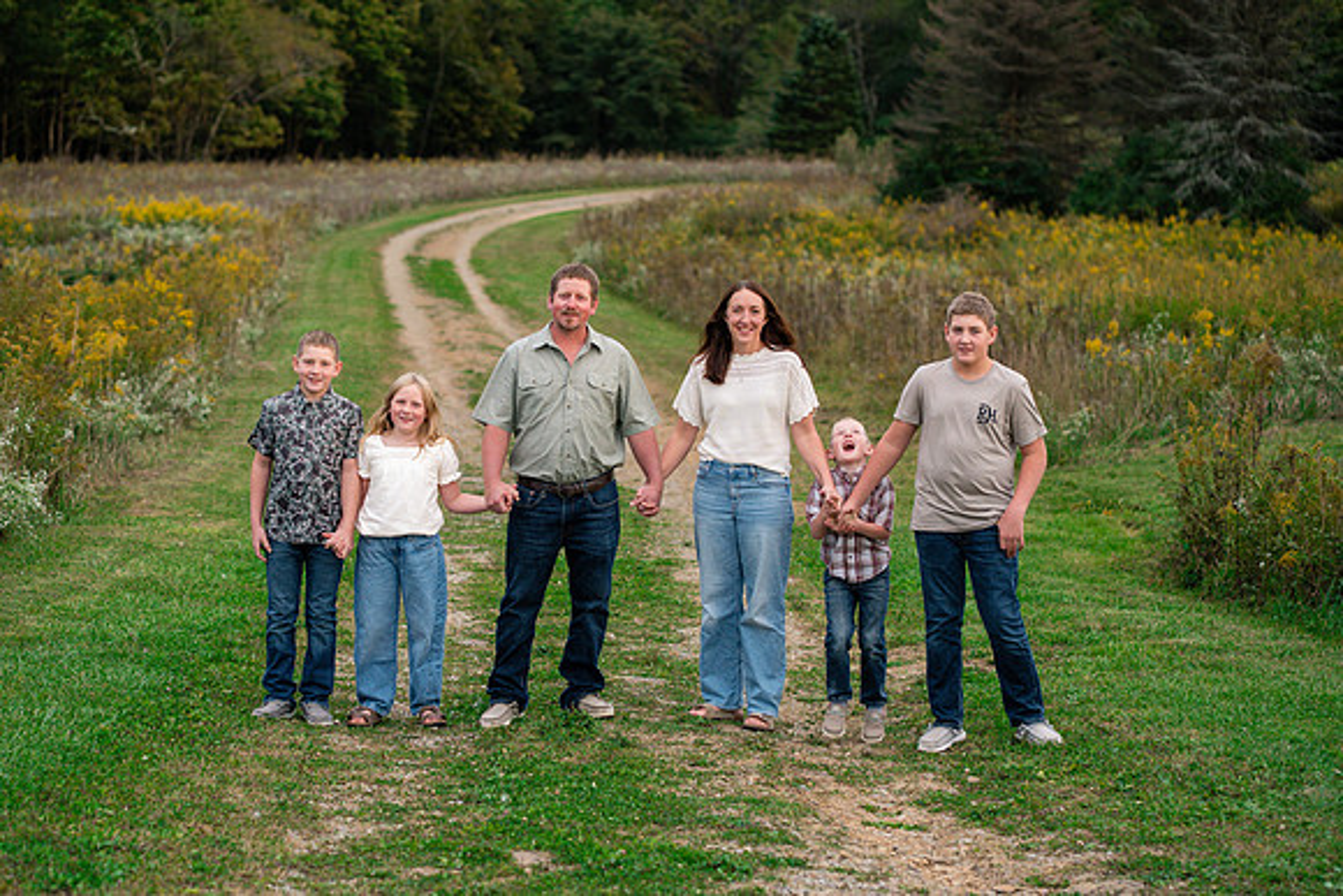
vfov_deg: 14.2
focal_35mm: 96
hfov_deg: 21.2
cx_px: 601
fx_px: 3591
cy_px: 495
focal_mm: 85
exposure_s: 1/250
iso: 640
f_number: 3.2
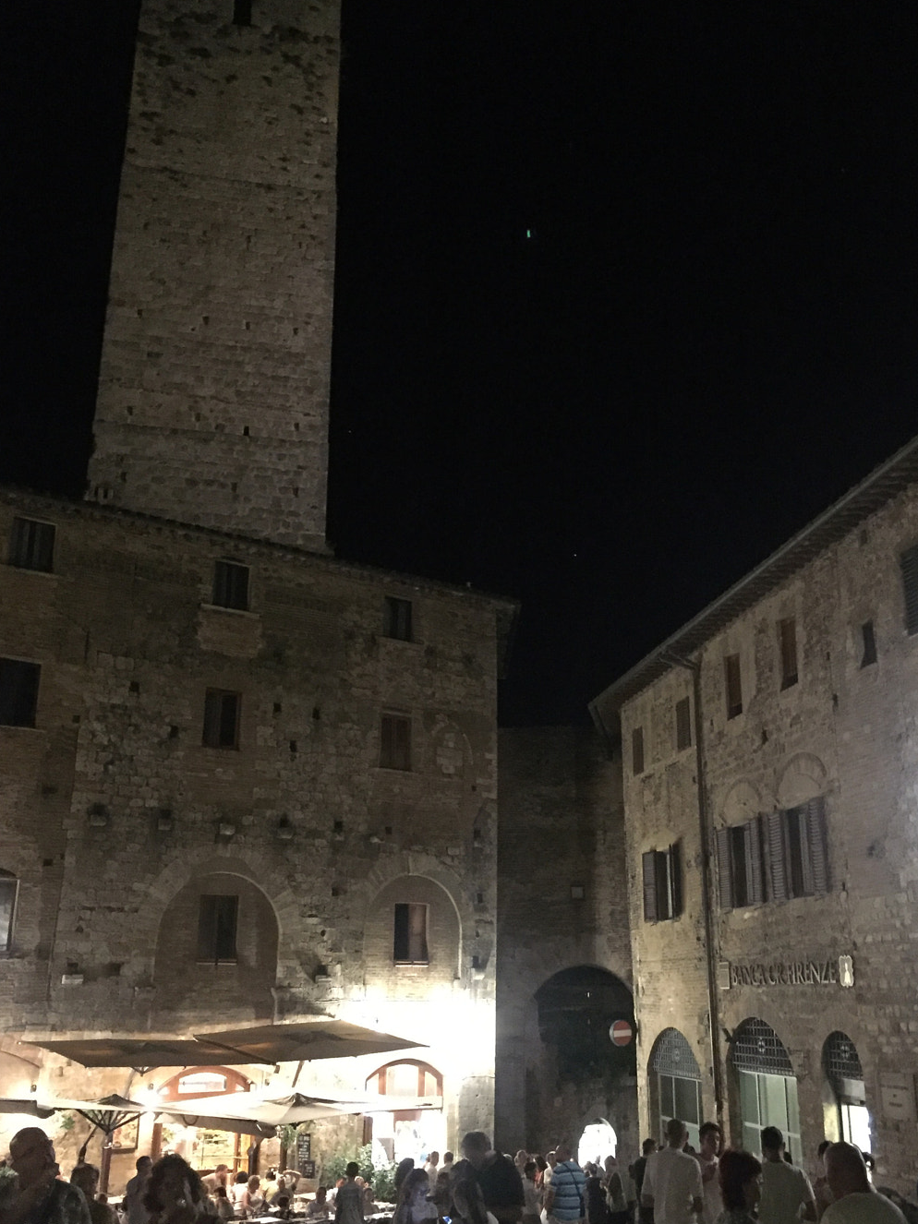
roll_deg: +0.1
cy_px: 629
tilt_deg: +15.6
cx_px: 496
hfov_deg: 40.7
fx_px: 1238
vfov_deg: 52.6
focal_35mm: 35
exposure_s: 1/17
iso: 1000
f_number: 2.2
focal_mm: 4.15
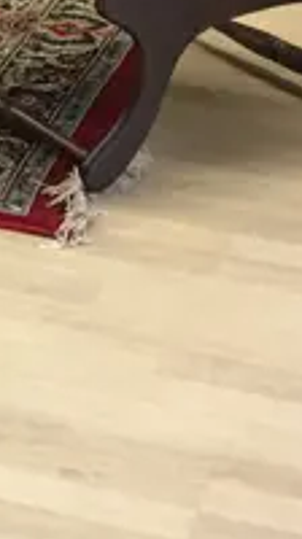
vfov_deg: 13.3
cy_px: 280
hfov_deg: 6.7
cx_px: -626
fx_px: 2314
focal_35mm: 162
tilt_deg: -26.1
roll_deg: +0.5
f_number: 2.2
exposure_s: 1/17
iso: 50
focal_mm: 4.15
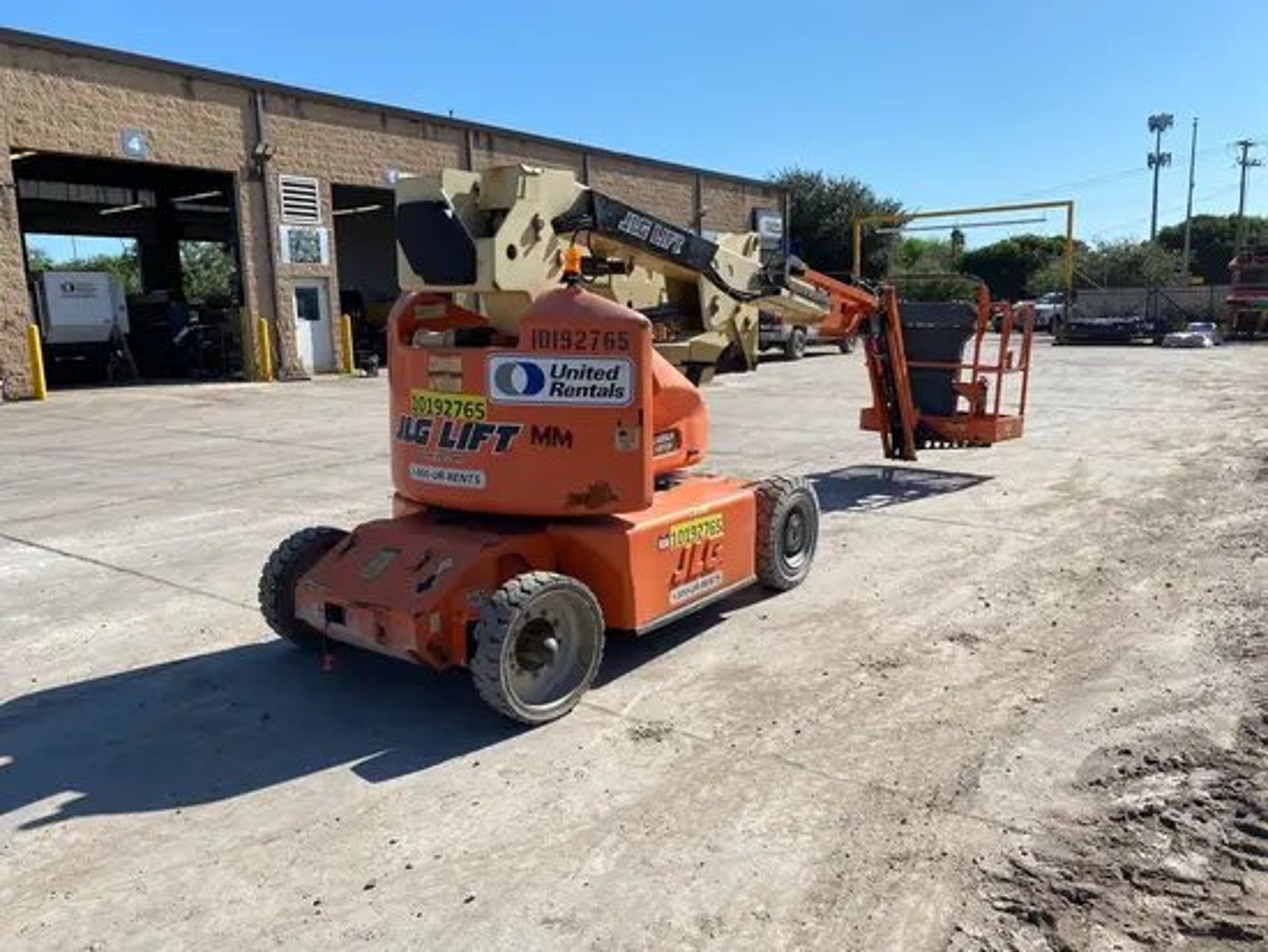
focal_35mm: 26
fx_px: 953
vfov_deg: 53.1
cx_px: 634
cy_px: 476
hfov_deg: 67.3
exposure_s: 1/3497
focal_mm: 4.25
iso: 32
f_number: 1.8
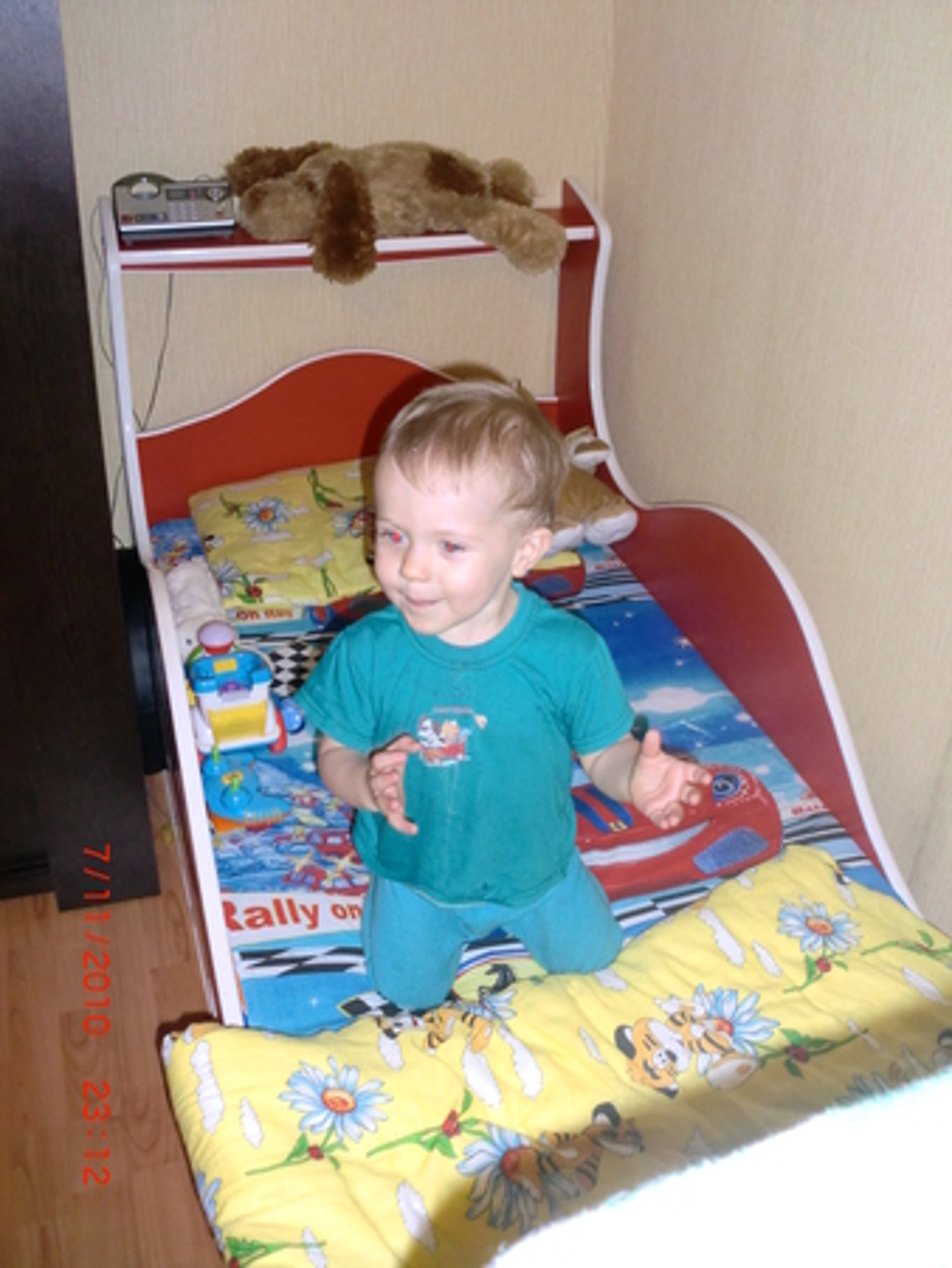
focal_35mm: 35
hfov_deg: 40.7
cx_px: 476
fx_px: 1282
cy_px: 634
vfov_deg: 52.6
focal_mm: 6.3
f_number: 3.1
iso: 400
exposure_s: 1/50
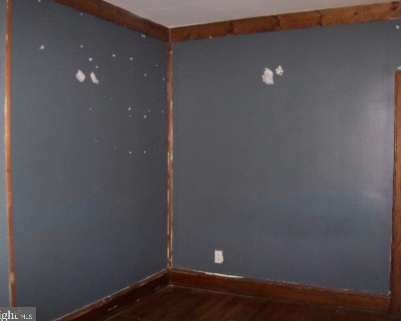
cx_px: 200
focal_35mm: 39
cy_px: 162
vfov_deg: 38.2
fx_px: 463
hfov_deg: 46.8
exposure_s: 1/60
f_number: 2.8
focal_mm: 5.6
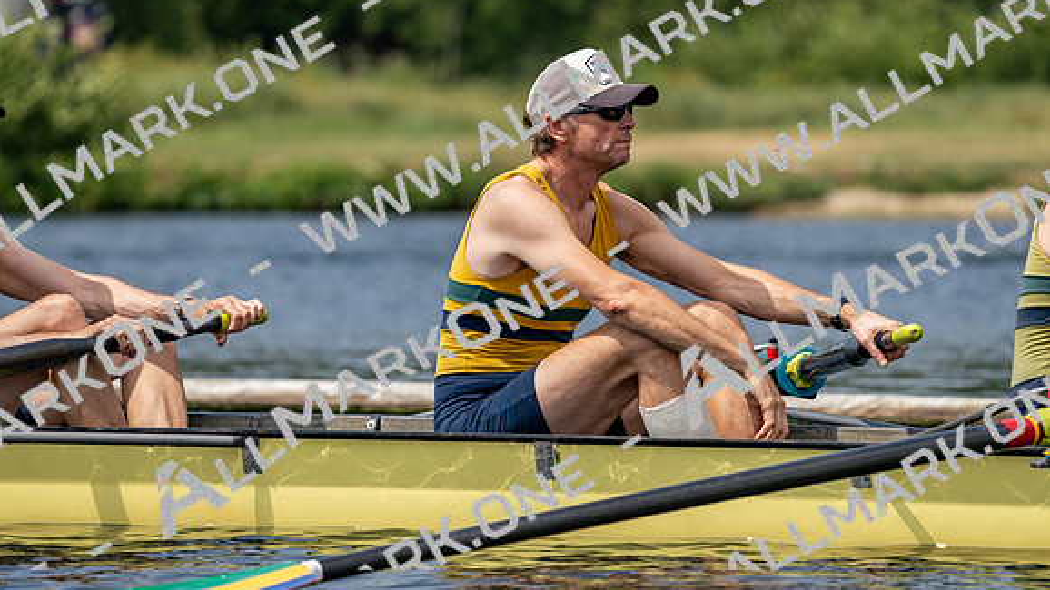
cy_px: 259
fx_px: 9549
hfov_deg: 6.3
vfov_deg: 3.5
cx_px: 525
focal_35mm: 343
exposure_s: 1/1600
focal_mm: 326
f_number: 6.3
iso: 250
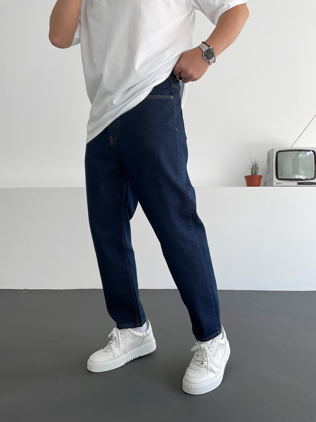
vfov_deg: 61.7
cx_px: 158
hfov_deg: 48.2
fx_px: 353
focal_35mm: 29
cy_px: 211
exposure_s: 1/120
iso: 20
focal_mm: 3
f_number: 1.8
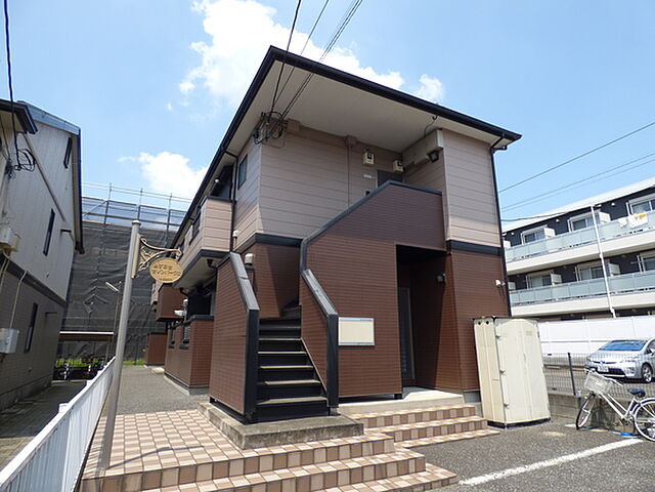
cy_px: 246
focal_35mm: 20
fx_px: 378
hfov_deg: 81.7
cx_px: 328
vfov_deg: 66.0
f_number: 2.8
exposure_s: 1/1300
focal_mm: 3.58
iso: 100
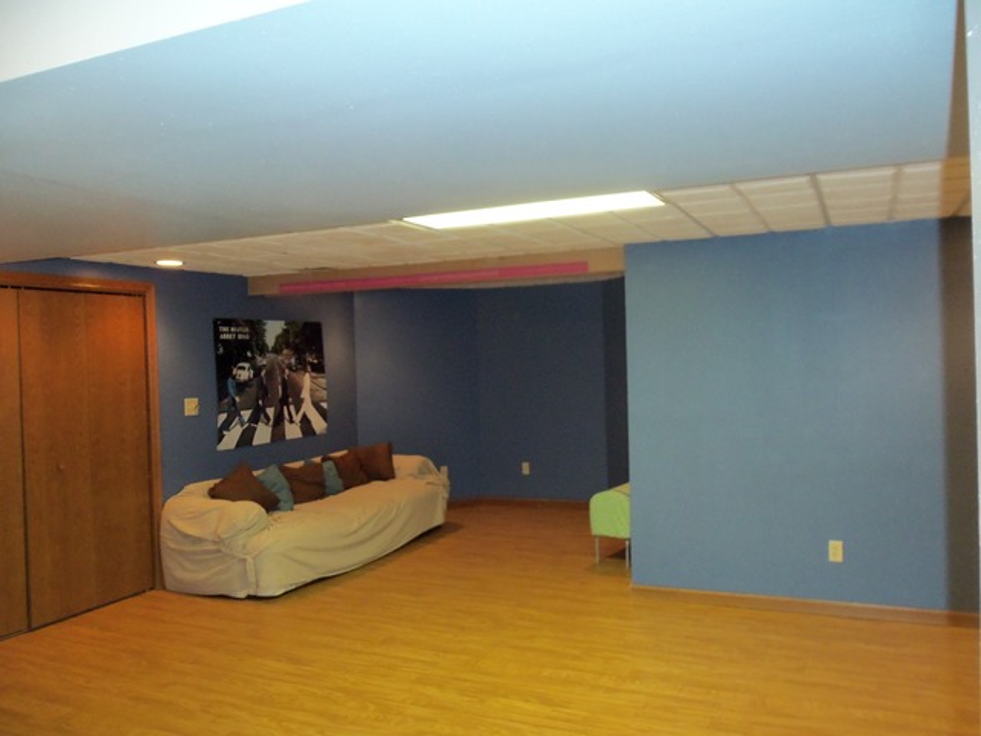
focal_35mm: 29
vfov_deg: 48.2
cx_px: 490
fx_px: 822
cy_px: 368
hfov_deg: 61.7
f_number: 3.4
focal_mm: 5.2
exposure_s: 1/30
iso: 200
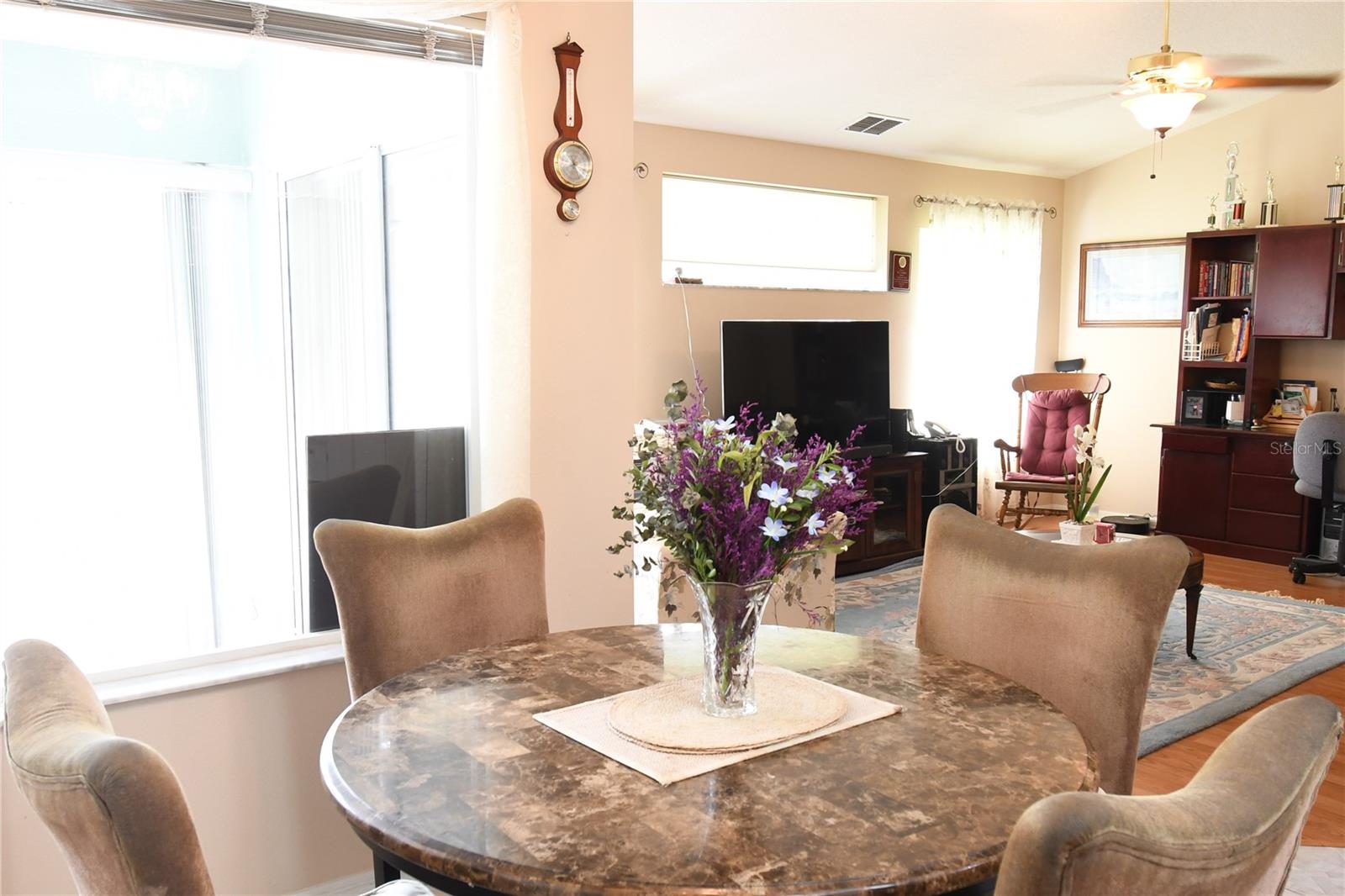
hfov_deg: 61.9
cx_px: 672
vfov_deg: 43.6
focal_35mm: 30
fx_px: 1121
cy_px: 448
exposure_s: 1/15
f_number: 7.1
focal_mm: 15
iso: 800
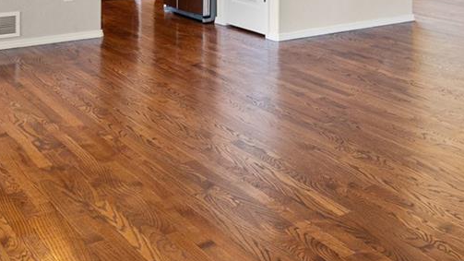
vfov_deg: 19.0
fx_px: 704
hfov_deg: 34.8
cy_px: -102
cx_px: 402
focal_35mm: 57
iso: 320
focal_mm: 11.3
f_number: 8
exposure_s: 1/5
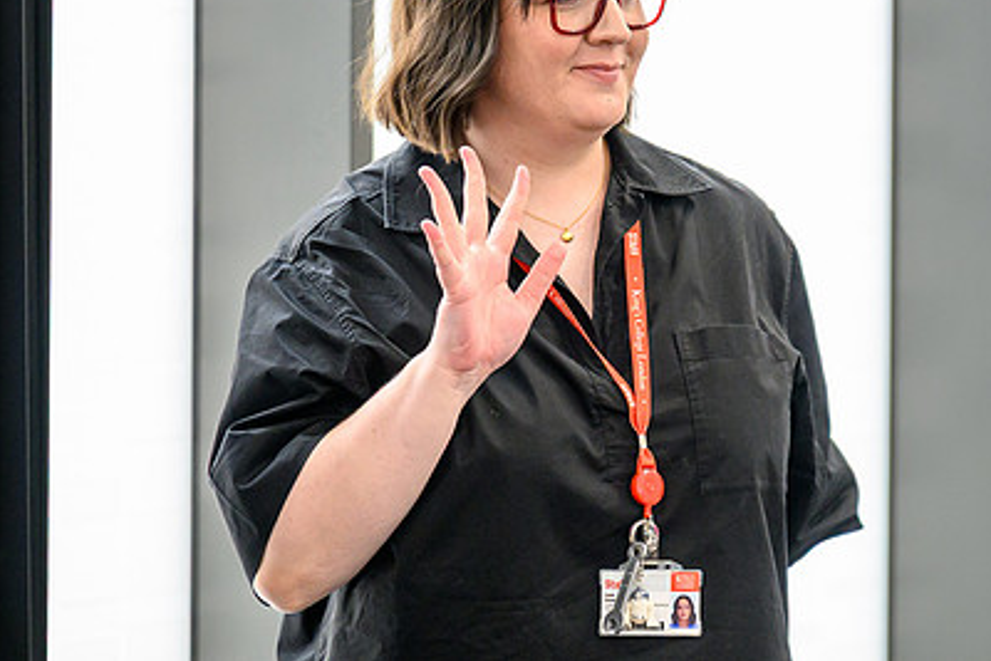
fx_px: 9638
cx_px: 515
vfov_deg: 3.9
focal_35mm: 350
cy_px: 159
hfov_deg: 5.9
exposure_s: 1/320
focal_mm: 150
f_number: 2.8
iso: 1400
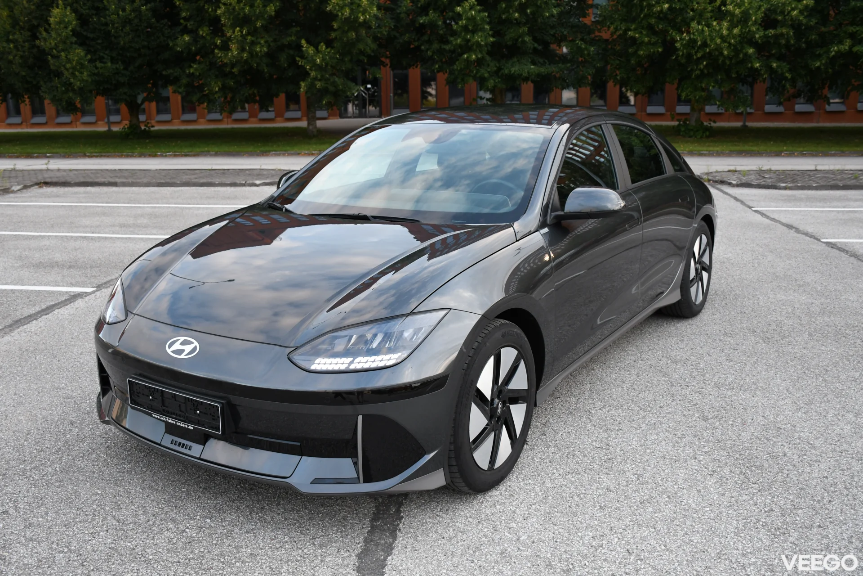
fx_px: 791
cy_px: 288
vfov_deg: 40.0
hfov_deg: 57.2
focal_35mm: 33
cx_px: 432
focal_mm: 22
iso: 800
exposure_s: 1/320
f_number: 3.5
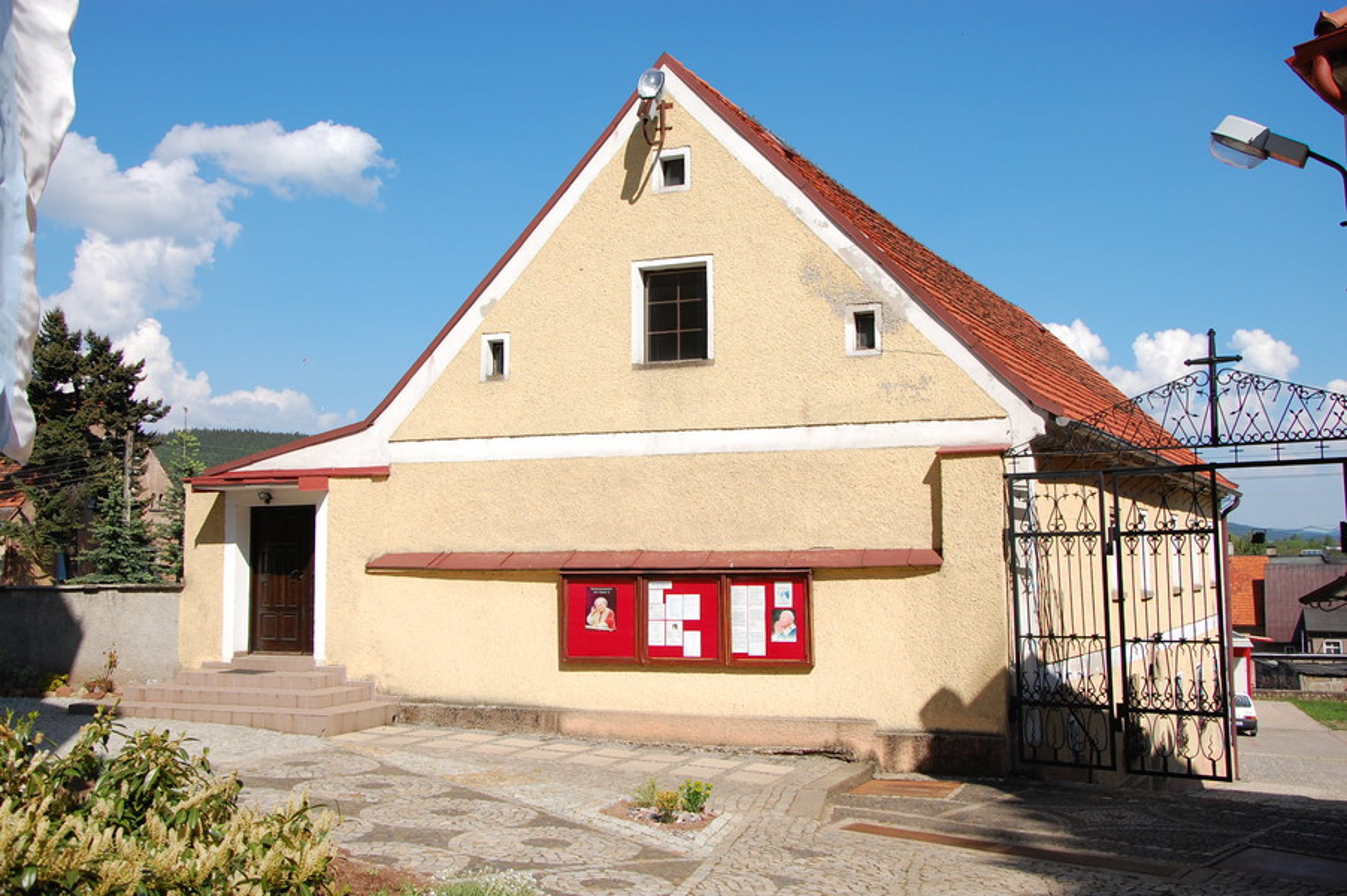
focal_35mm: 36
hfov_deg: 53.2
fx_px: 1346
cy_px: 448
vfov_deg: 36.8
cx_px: 674
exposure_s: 1/640
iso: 200
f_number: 7.1
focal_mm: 24
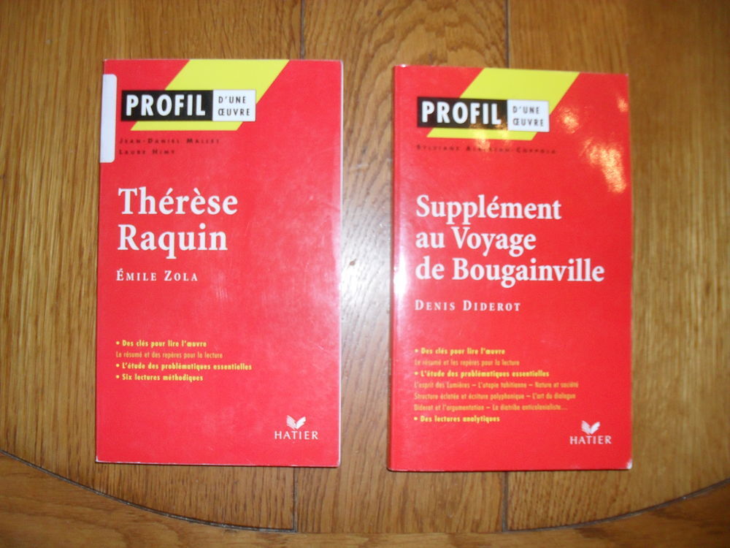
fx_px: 738
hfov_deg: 52.6
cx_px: 365
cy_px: 274
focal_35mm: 35
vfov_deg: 40.7
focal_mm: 6.3
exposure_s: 1/45
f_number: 3.2
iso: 200
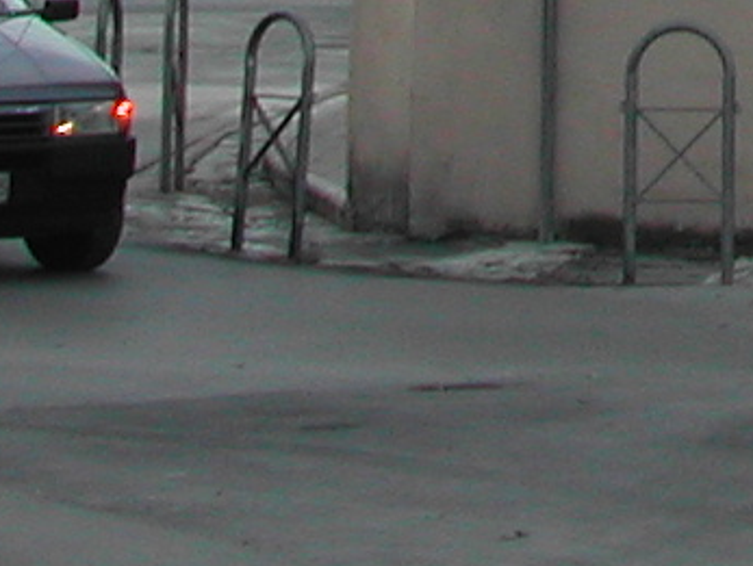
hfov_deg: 8.3
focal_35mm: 224
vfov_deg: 6.2
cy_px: -974
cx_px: 1669
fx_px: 4878
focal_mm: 8
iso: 100
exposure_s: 1/221
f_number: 7.6
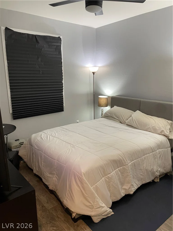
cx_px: 86
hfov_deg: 53.1
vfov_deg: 67.3
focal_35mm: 26
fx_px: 173
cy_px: 116
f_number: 1.6
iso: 125
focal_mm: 4.2
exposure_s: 1/60
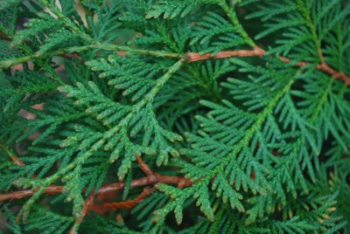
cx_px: 175
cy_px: 117
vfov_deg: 26.6
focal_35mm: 51
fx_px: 497
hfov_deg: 38.8
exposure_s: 1/125
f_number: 5
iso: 800
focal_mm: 34
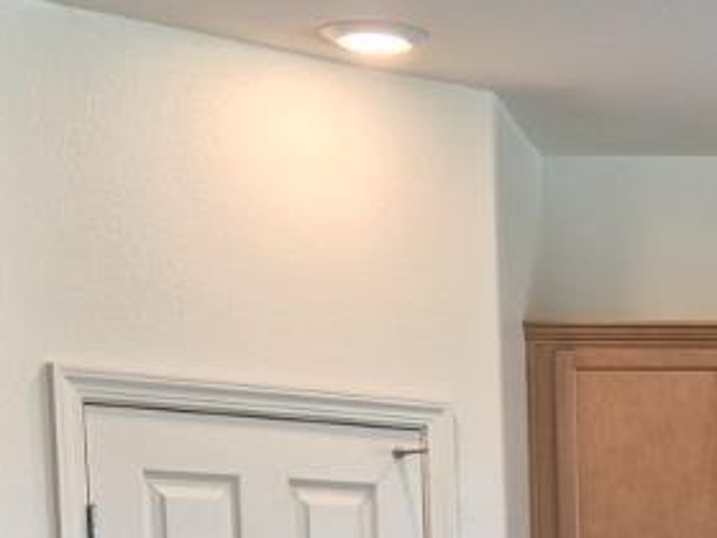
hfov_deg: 15.1
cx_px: 1001
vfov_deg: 11.3
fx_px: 2548
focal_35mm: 123
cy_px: 921
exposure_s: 1/120
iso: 64
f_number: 1.8
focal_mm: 5.4
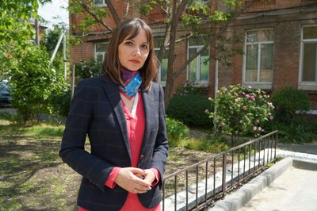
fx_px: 290
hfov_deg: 57.3
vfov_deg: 39.9
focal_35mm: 33
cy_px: 106
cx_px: 158
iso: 100
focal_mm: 22
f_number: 4.5
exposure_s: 1/400
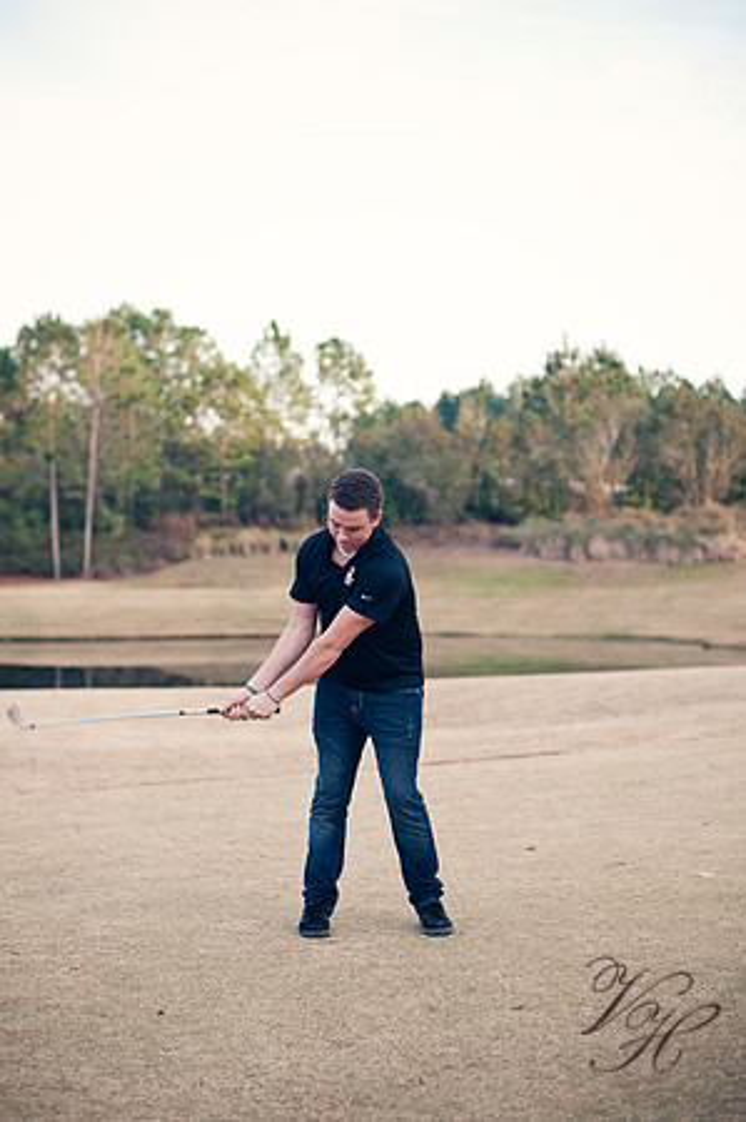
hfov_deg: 26.9
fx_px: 1558
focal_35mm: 50
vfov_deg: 39.6
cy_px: 561
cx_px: 373
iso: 200
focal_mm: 50
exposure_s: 1/500
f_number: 2.2
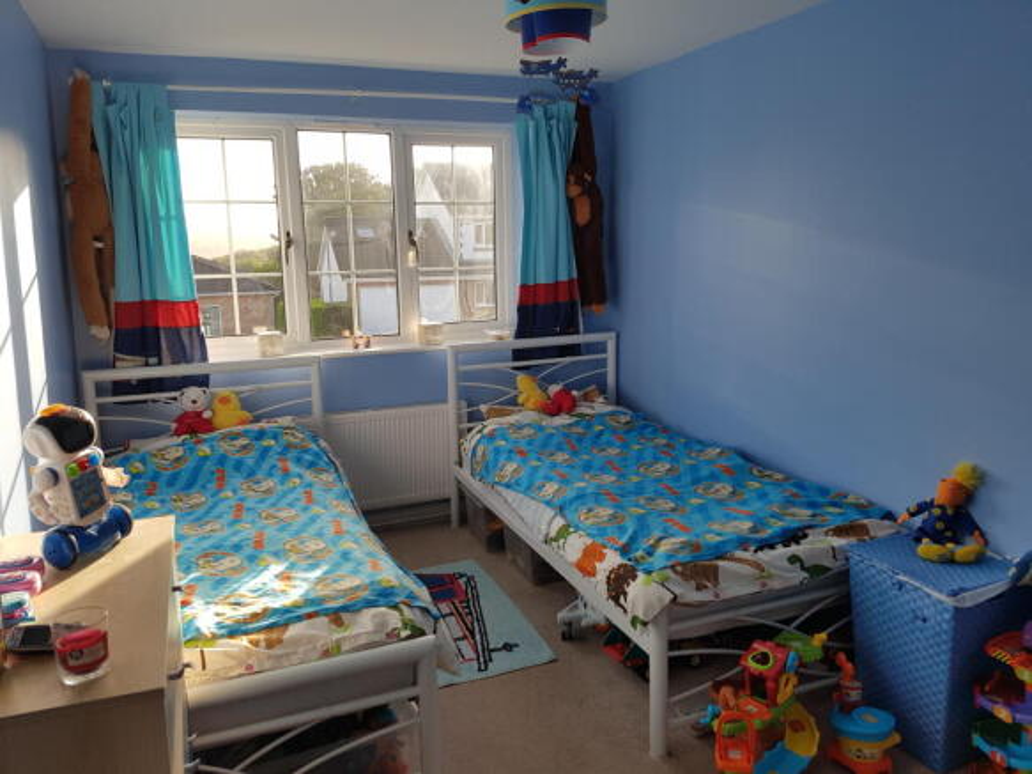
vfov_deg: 53.0
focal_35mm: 26
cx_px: 516
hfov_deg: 67.3
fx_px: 775
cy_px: 387
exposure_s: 1/456
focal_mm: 4.2
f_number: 1.7
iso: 50
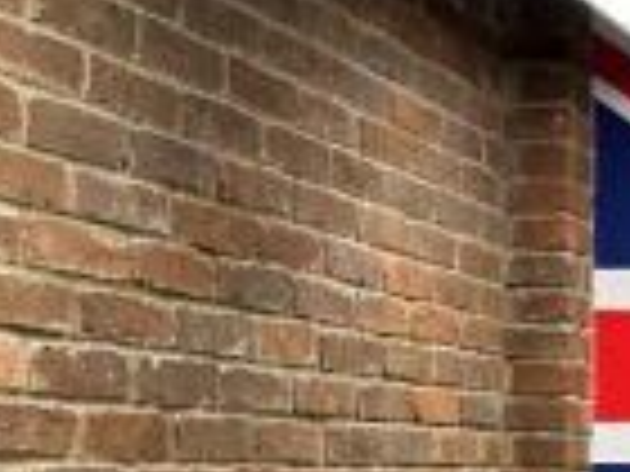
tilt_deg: +2.3
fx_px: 1820
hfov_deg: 16.4
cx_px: 1141
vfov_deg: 14.7
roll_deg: +0.3
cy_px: 389
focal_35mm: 100
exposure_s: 1/100
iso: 125
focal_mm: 6.86
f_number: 1.78
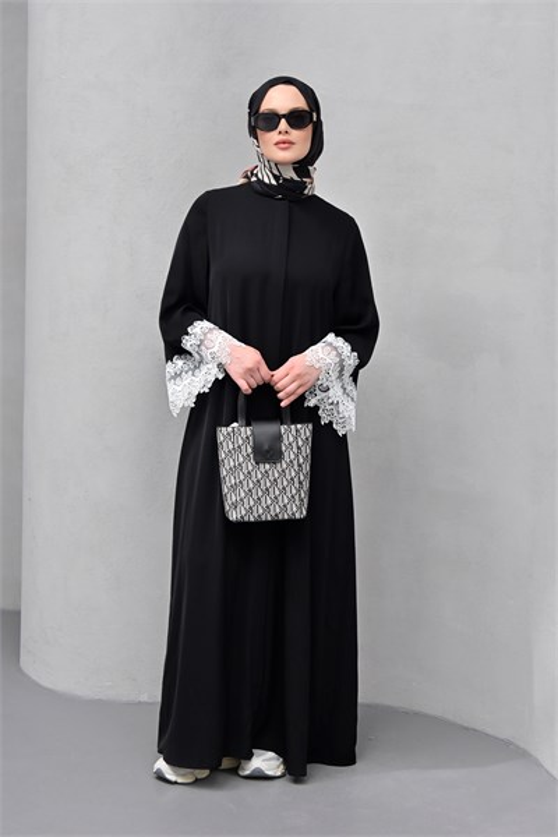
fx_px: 1604
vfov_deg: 29.2
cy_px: 418
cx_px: 279
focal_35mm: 69
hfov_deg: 19.7
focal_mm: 46
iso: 400
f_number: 6
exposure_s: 1/80
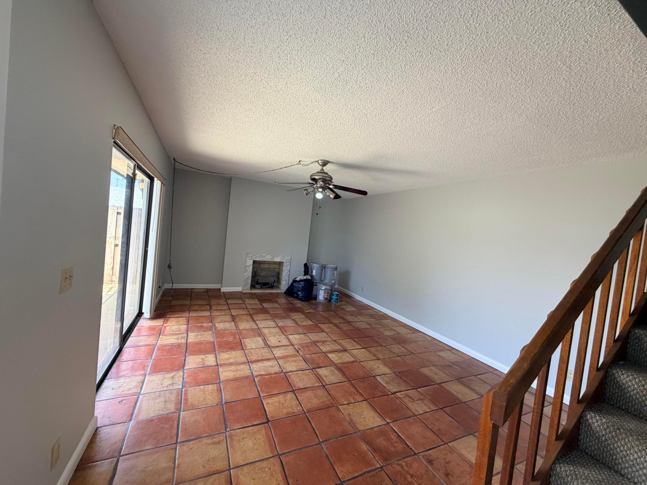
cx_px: 324
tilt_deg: -1.9
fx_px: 262
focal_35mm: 14
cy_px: 242
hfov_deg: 102.1
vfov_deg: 85.7
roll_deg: -6.2
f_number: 2.2
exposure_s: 1/120
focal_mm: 2.22
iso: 125
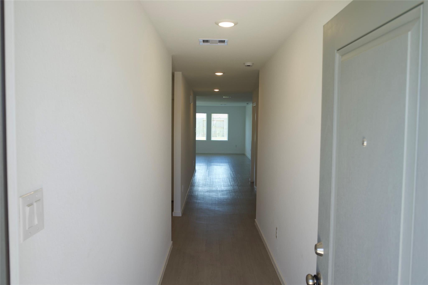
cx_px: 214
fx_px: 357
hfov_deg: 61.9
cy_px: 142
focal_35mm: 30
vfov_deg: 43.6
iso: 100
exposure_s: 1/30
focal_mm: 20
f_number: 5.6
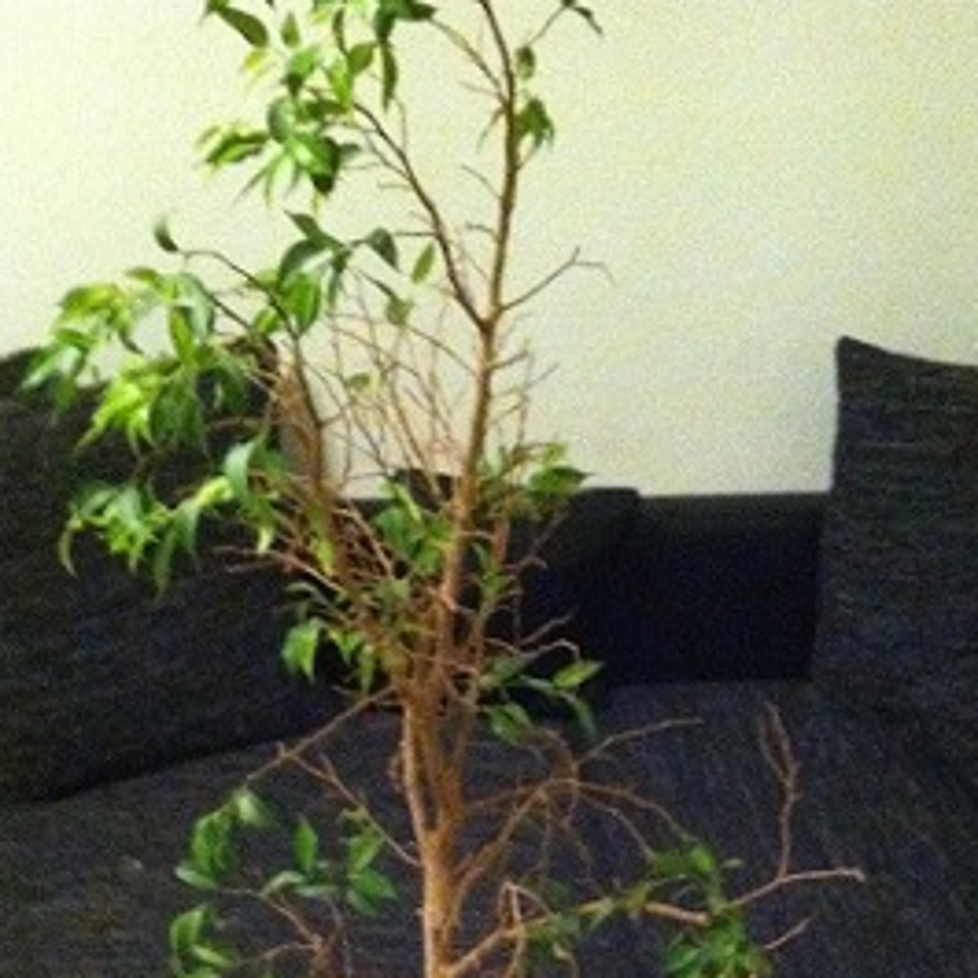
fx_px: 2174
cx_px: 447
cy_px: 1048
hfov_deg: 25.3
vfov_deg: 23.9
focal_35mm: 68
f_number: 2.8
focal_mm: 3.85
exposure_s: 1/15
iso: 1000
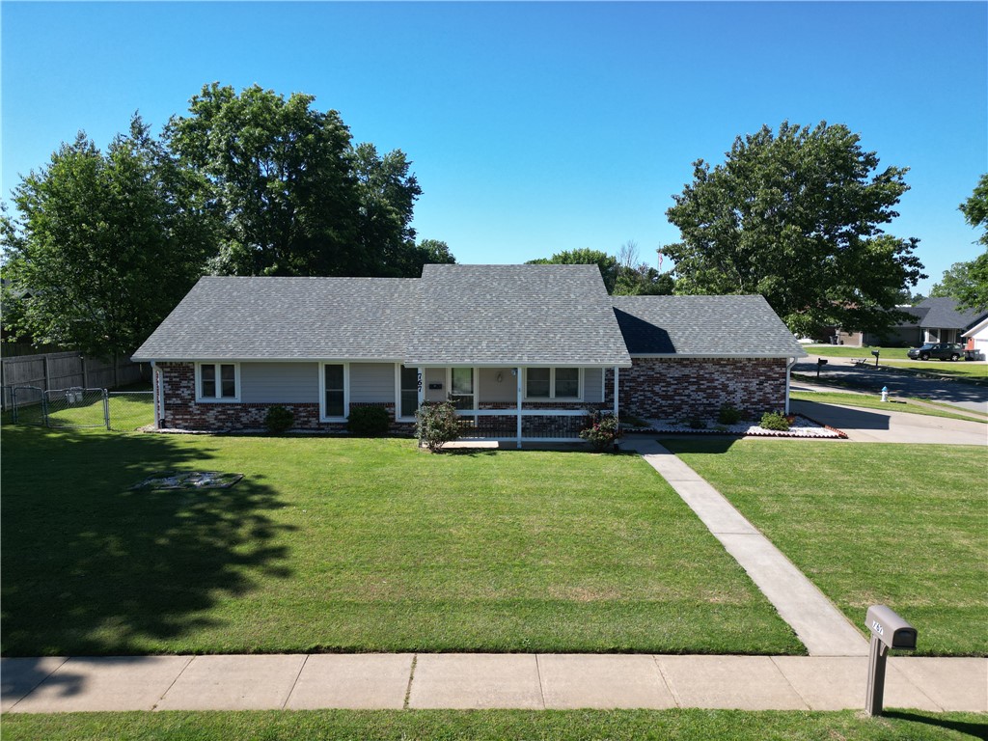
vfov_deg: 56.8
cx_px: 494
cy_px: 370
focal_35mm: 24
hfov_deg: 71.6
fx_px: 685
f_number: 1.7
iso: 110
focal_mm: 6.72
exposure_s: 1/2000
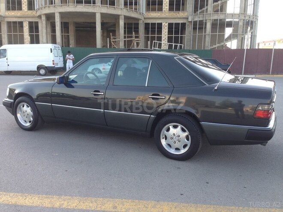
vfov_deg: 42.9
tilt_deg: -8.9
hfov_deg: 55.4
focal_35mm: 33
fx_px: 270
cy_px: 106
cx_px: 142
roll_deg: -1.5
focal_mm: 4.12
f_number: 2.4
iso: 50
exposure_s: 1/218
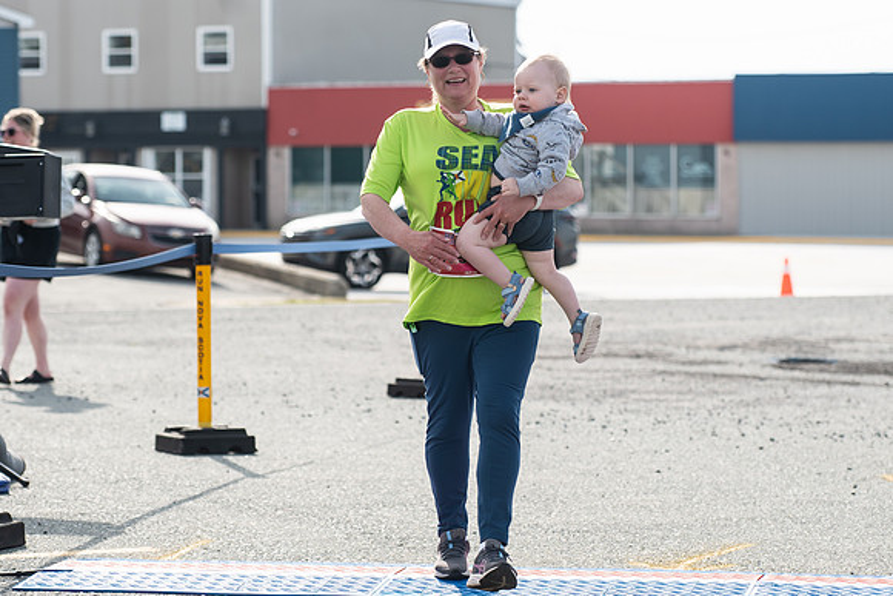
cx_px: 446
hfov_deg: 14.1
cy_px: 209
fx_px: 3605
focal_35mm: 145
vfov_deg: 9.4
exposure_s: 1/2000
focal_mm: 98
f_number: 4.5
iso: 250
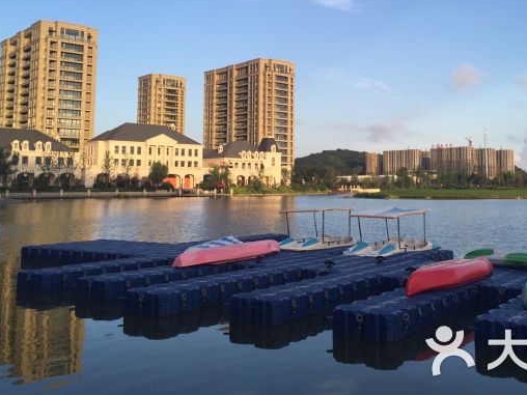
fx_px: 609
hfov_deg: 46.5
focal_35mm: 40
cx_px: 323
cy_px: 132
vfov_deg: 35.6
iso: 32
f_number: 2.2
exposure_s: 1/403
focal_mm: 4.15
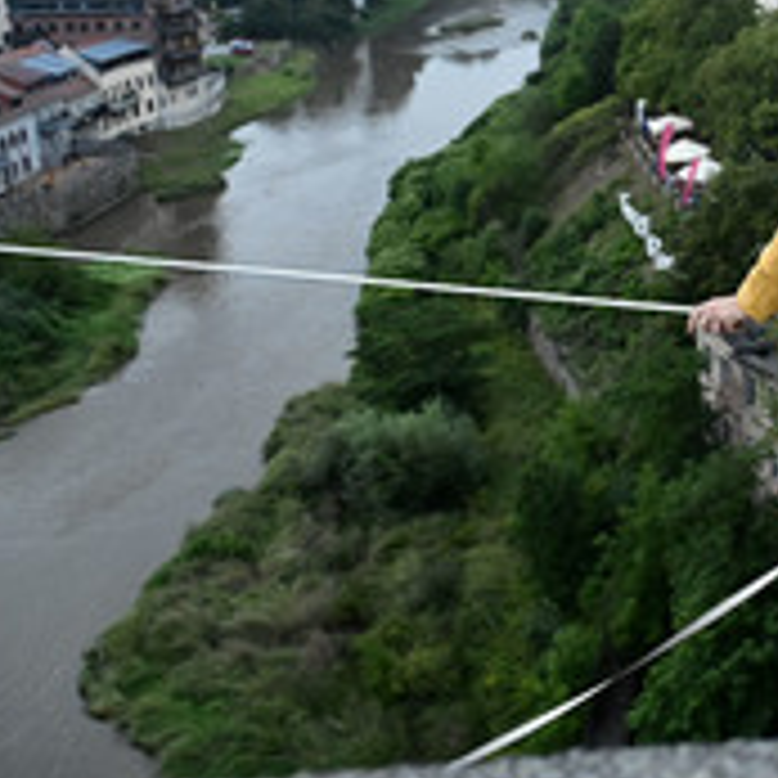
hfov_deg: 28.3
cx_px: 924
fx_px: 1348
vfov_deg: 31.1
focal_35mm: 53
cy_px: 121
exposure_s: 1/125
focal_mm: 24
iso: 8000
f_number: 5.6
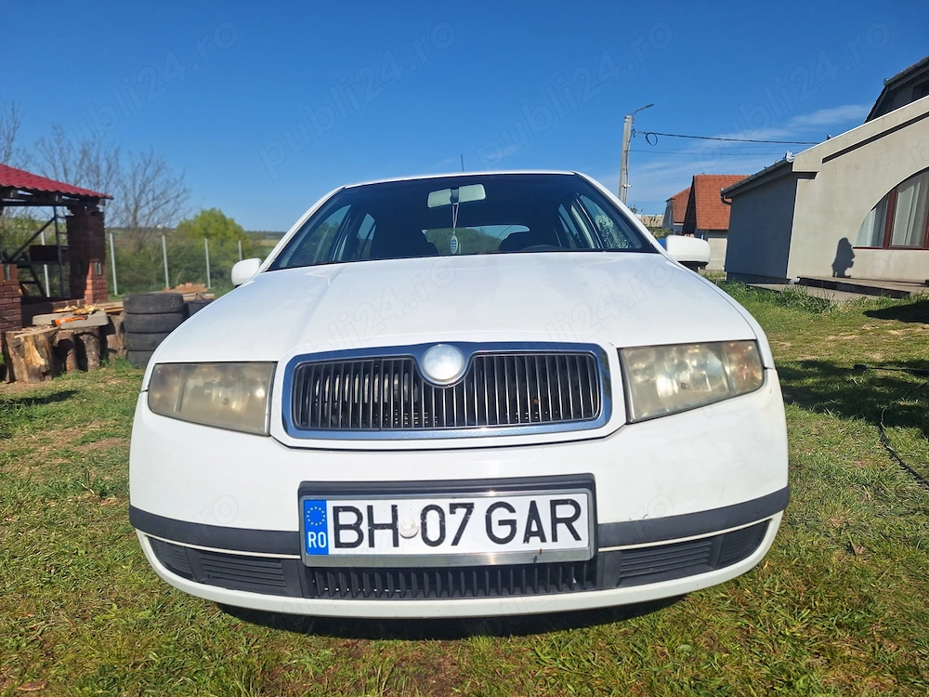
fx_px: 617
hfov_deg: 73.9
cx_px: 464
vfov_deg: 58.9
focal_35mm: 23
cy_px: 348
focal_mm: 5.54
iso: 40
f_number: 1.8
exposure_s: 1/6410
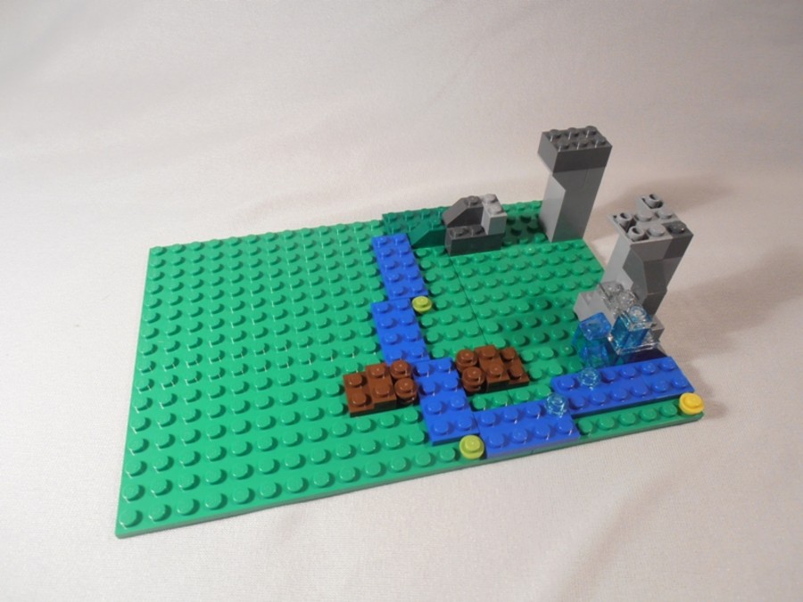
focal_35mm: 24
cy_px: 301
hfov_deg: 71.6
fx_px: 557
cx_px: 402
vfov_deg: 56.8
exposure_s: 1/30
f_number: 3
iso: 125
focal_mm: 4.2
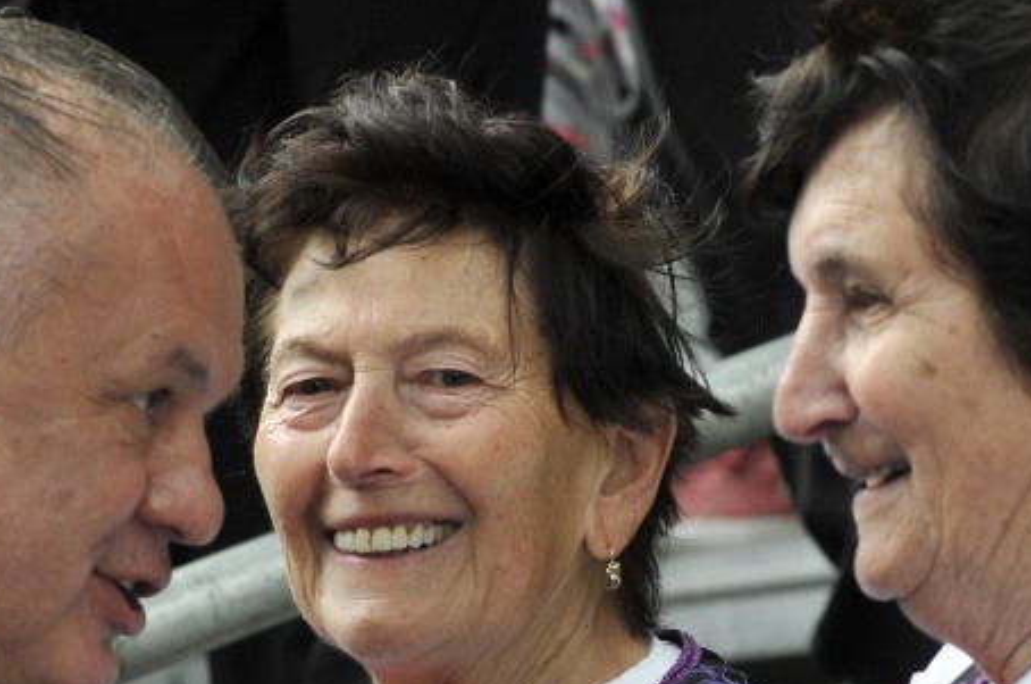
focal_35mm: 337
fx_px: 9643
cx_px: 643
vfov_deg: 4.0
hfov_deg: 6.1
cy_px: 821
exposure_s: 1/400
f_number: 4.5
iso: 200
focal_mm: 85
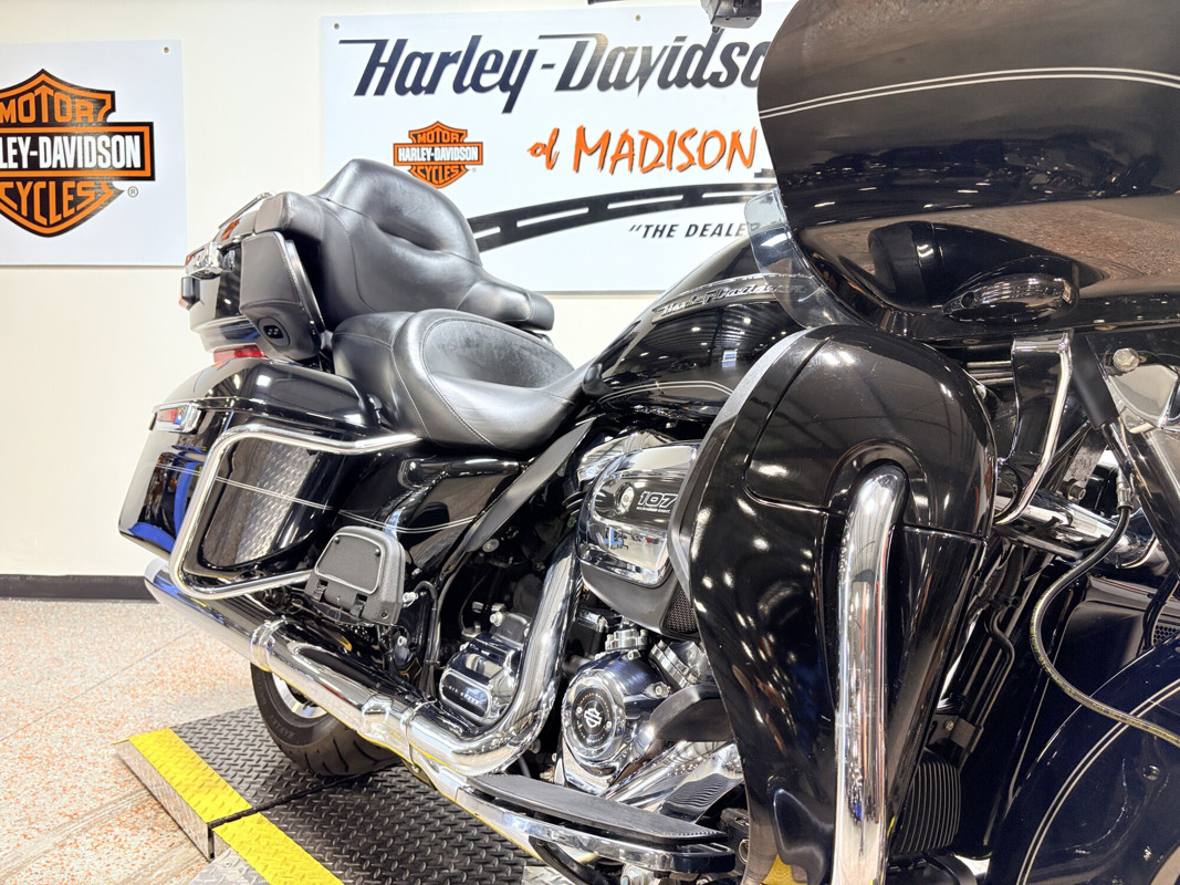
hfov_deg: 67.3
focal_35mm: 26
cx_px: 590
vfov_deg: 53.1
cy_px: 442
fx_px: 886
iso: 125
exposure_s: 1/120
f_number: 1.6
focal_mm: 5.96
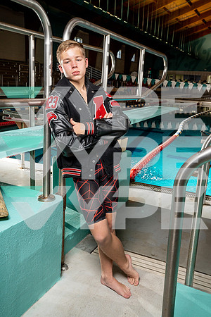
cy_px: 158
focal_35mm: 35
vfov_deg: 54.4
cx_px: 106
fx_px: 308
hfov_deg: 37.9
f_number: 7.1
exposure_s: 1/250
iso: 500
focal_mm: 35
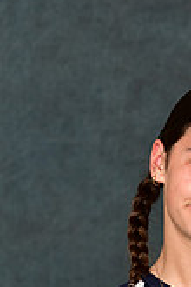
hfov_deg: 3.4
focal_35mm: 407
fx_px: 3239
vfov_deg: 5.0
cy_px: 353
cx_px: 253
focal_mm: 116
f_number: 4.5
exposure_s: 1/200
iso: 200
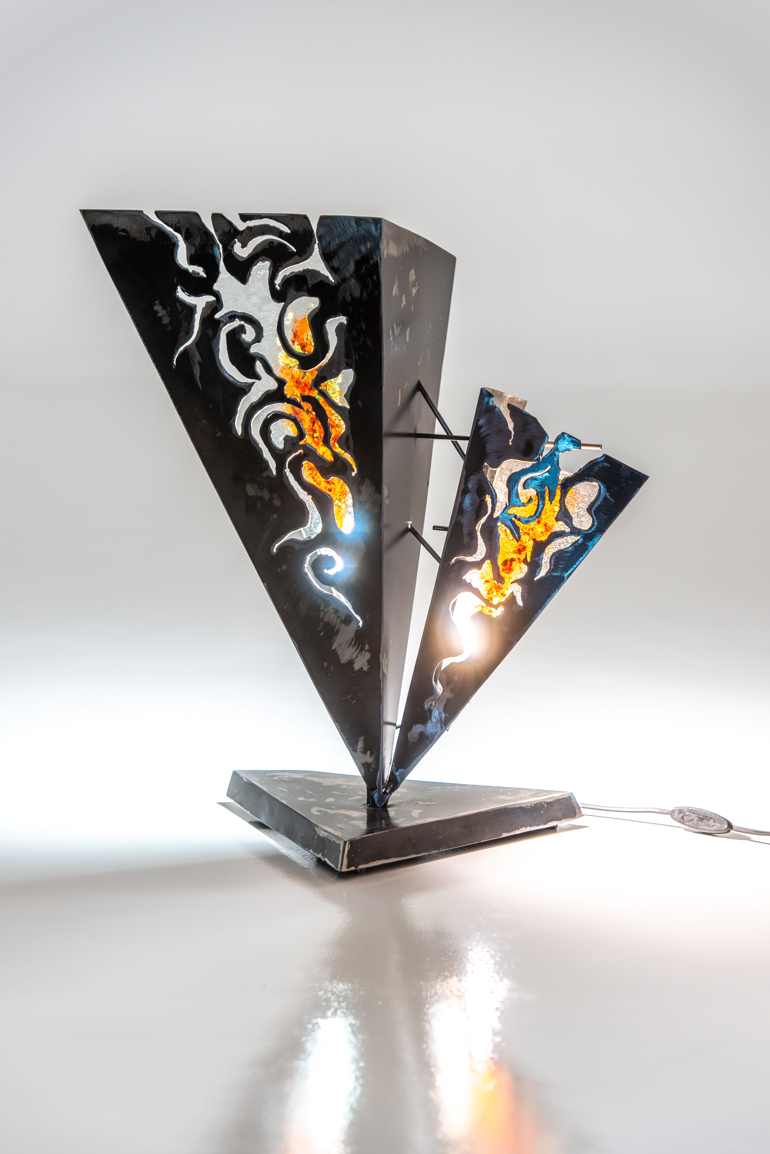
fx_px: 3718
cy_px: 577
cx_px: 385
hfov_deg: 11.8
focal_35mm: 116
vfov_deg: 17.6
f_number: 6.3
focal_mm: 116
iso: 100
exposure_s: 1/2.5
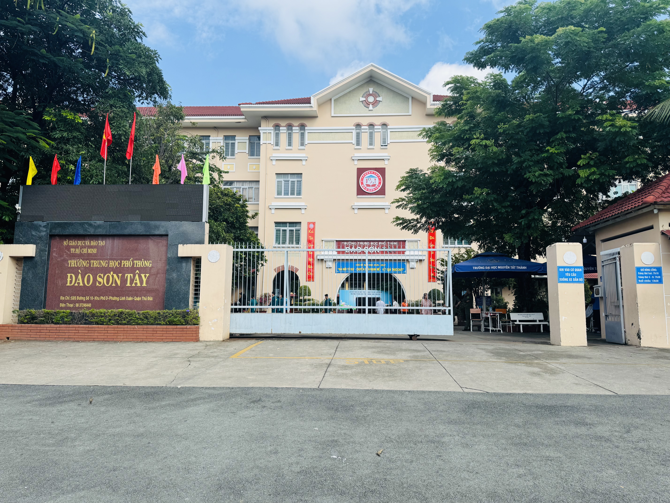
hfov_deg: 71.6
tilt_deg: +6.5
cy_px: 252
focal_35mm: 24
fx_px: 465
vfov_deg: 56.8
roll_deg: -0.7
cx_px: 335
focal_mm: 6.76
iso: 80
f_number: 1.78
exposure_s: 1/3413
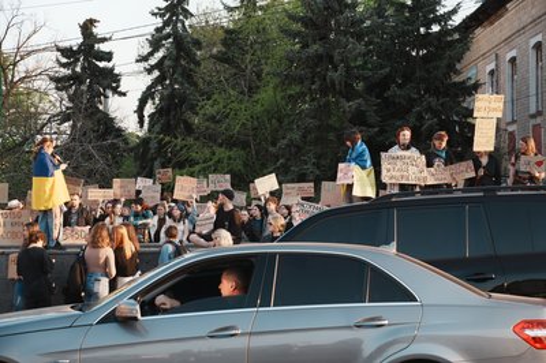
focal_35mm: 75
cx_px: 273
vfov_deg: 18.2
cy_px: 182
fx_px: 1137
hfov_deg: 27.0
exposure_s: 1/125
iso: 200
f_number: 6.3
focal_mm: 75
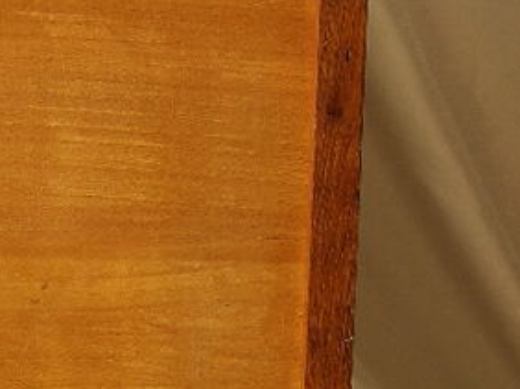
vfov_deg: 8.3
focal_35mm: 177
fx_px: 2657
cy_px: -124
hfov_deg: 10.3
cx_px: -503
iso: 200
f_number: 5.6
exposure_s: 1/30
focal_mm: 20
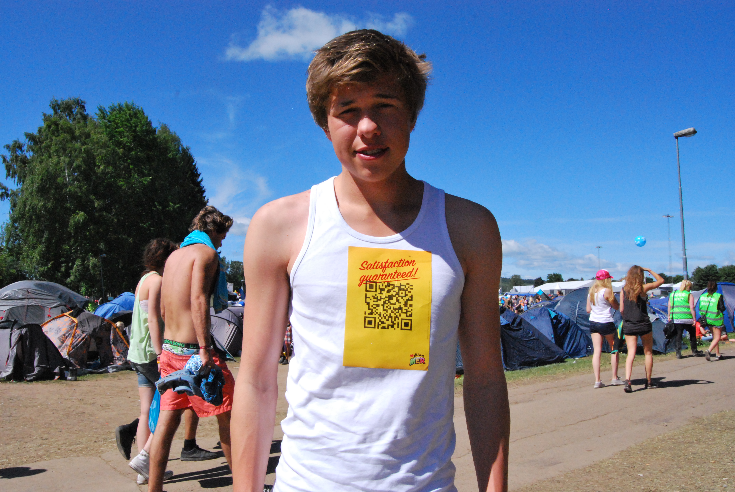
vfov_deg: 43.7
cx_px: 368
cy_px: 246
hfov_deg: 61.9
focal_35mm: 30
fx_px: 613
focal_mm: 20
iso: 1600
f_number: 18
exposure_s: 1/1000
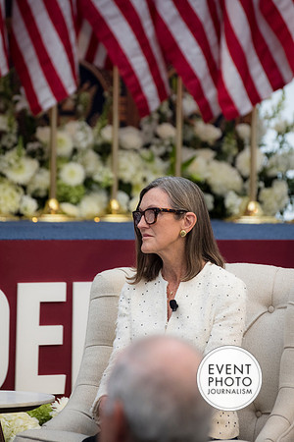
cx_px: 147
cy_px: 221
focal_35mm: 220
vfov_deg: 9.4
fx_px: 2695
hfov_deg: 6.2
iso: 800
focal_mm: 220
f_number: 5.3
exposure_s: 1/400
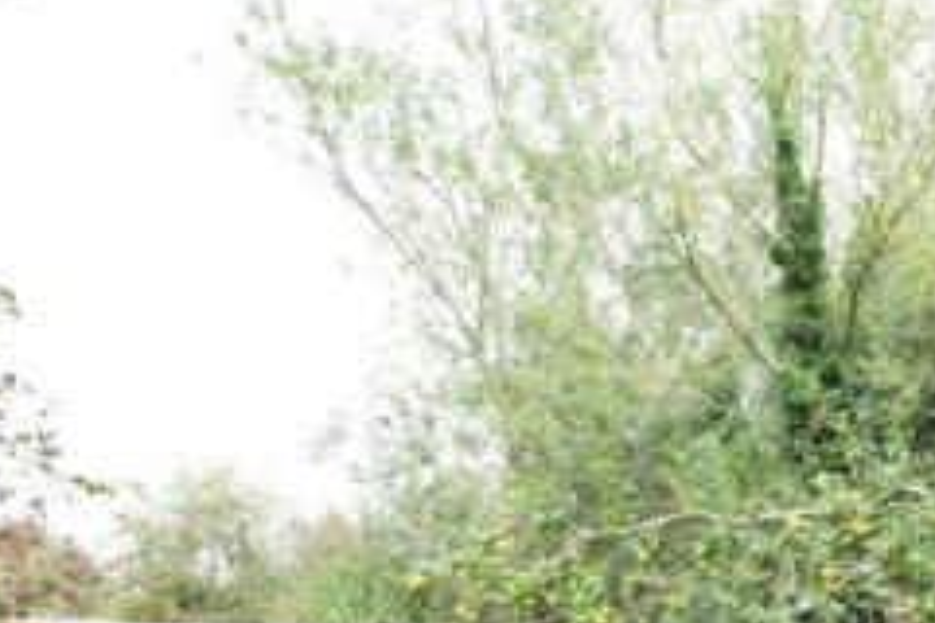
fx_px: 1065
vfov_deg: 28.5
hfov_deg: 43.1
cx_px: 855
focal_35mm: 41
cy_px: 742
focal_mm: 10
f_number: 5.6
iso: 400
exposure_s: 1/140
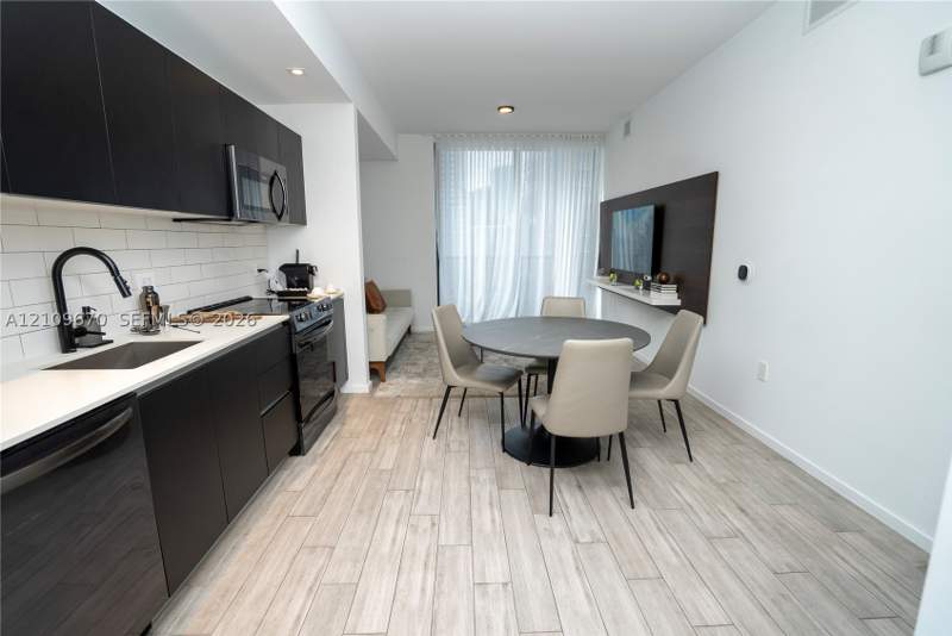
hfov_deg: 96.7
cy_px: 318
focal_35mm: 16
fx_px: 423
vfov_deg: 73.8
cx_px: 476
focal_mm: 16
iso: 500
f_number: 4
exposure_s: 1/250
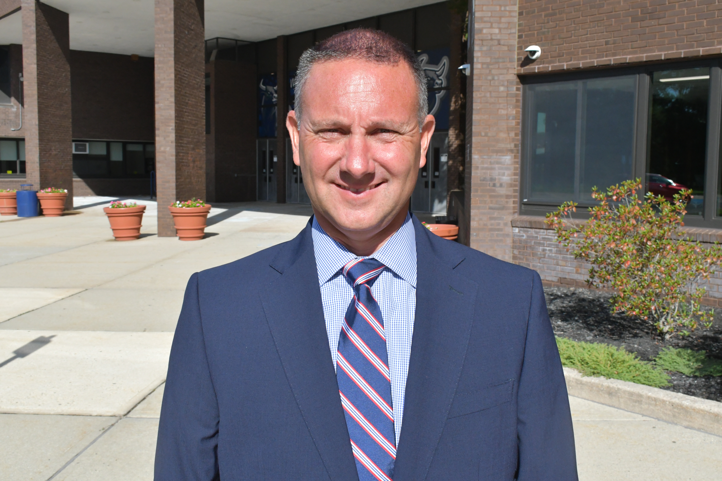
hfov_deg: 49.6
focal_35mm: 39
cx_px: 361
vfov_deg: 34.2
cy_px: 240
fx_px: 782
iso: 2000
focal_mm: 26
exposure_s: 1/1250
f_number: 18
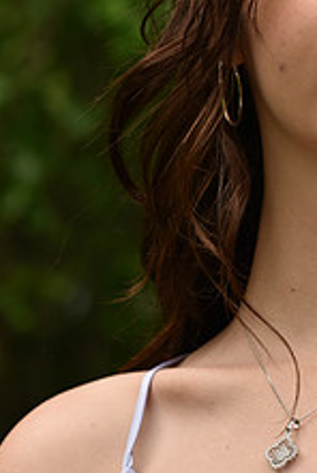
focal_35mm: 223
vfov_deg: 9.2
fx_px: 2936
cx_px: 354
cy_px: 90
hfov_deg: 6.2
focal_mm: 85
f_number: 5.6
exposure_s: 1/320
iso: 200
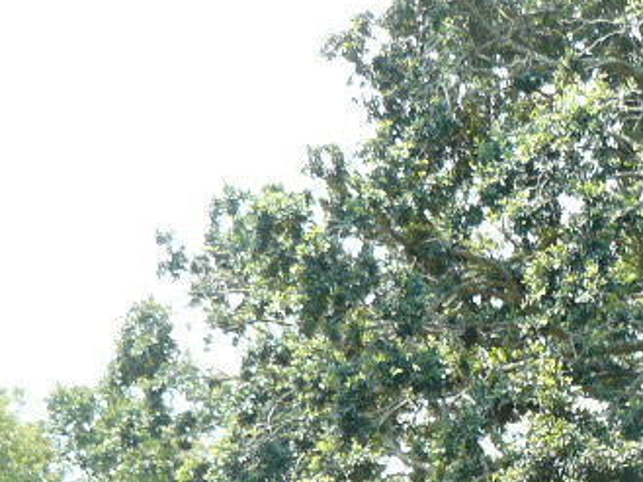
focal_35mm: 140
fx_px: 2601
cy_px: 847
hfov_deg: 13.9
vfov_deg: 10.1
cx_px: 625
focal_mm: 6
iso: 100
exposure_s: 1/160
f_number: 4
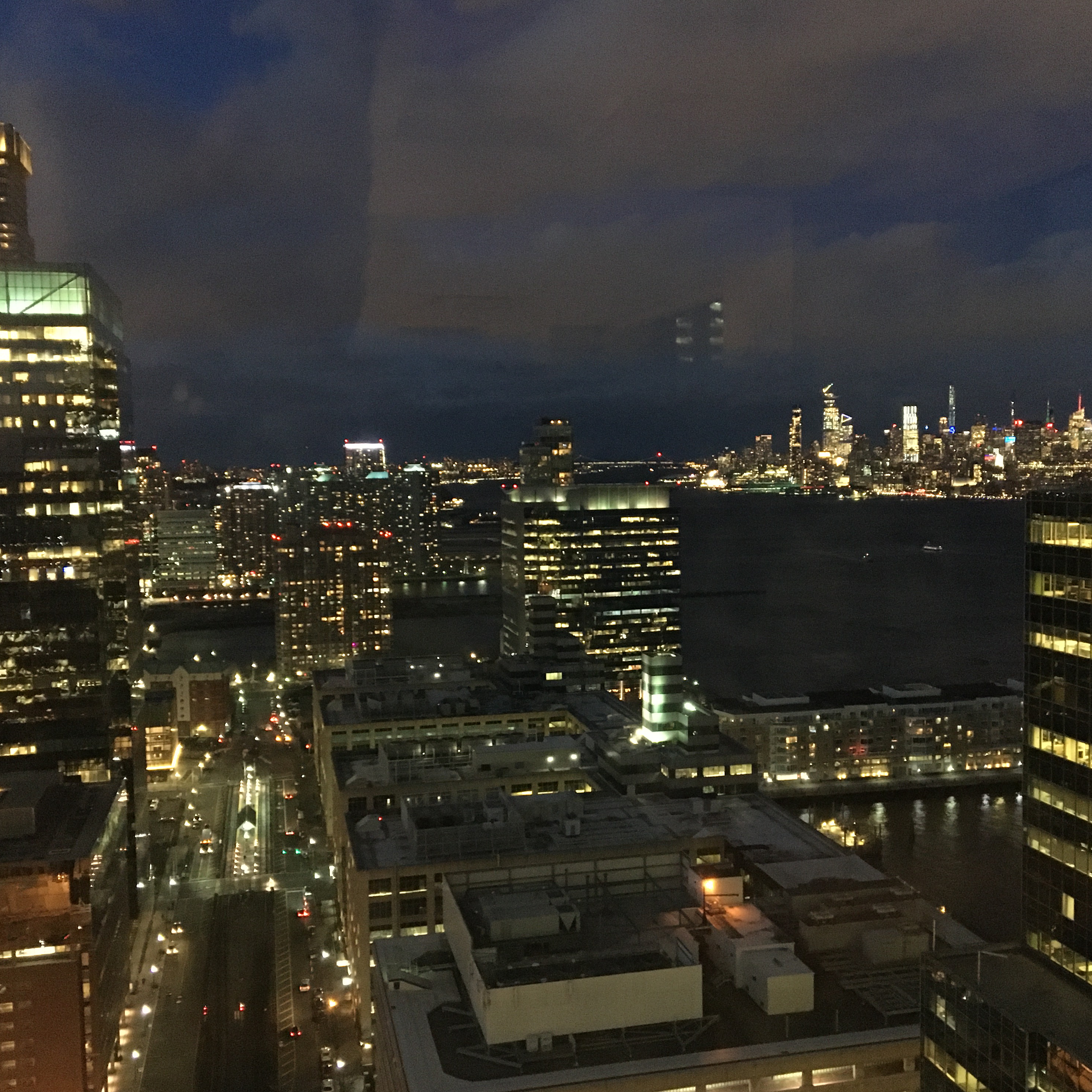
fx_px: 1249
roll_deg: +0.8
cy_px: 552
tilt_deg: -5.8
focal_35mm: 35
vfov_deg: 47.2
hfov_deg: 47.2
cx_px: 576
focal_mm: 4.15
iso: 640
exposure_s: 1/15
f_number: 2.2
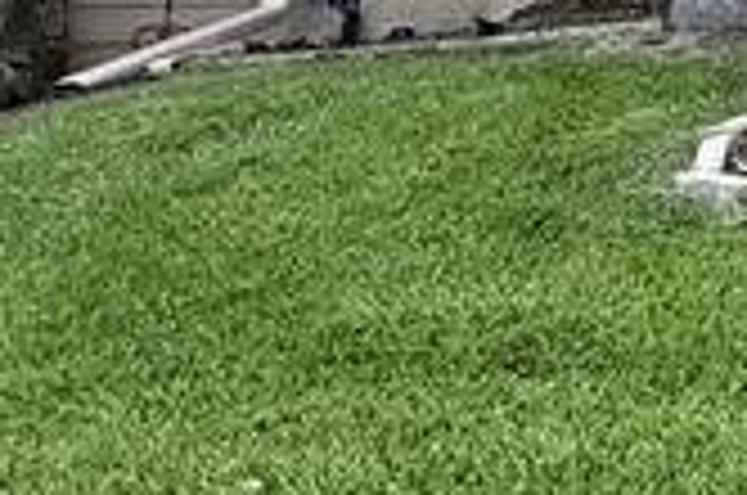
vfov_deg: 14.6
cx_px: 1854
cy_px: -108
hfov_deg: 14.1
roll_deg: -0.3
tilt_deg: -0.3
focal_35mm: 90
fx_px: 1864
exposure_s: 1/228
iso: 50
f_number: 2.2
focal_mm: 2.22
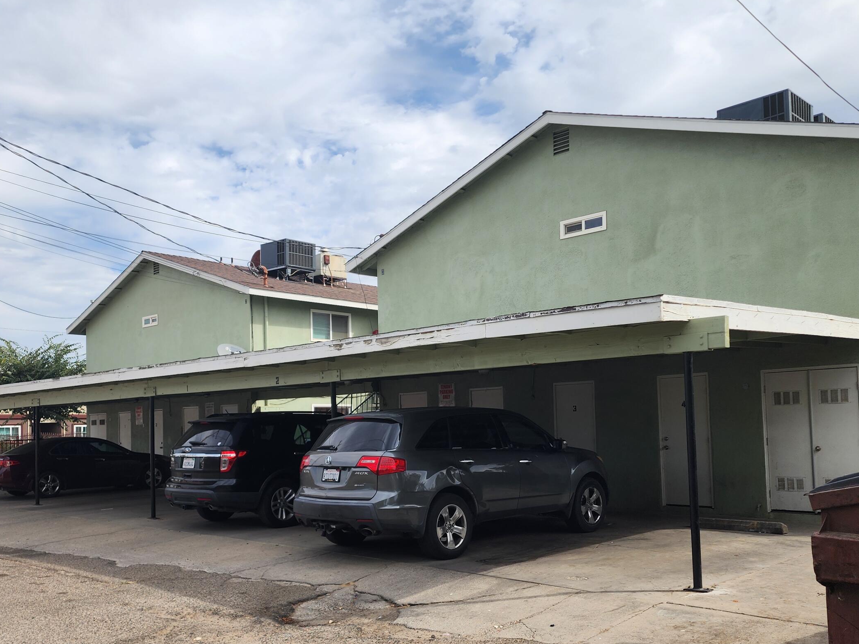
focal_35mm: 33
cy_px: 398
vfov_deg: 42.7
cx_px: 375
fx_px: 819
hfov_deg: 55.2
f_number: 1.8
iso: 12
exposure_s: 1/909
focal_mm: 6.4
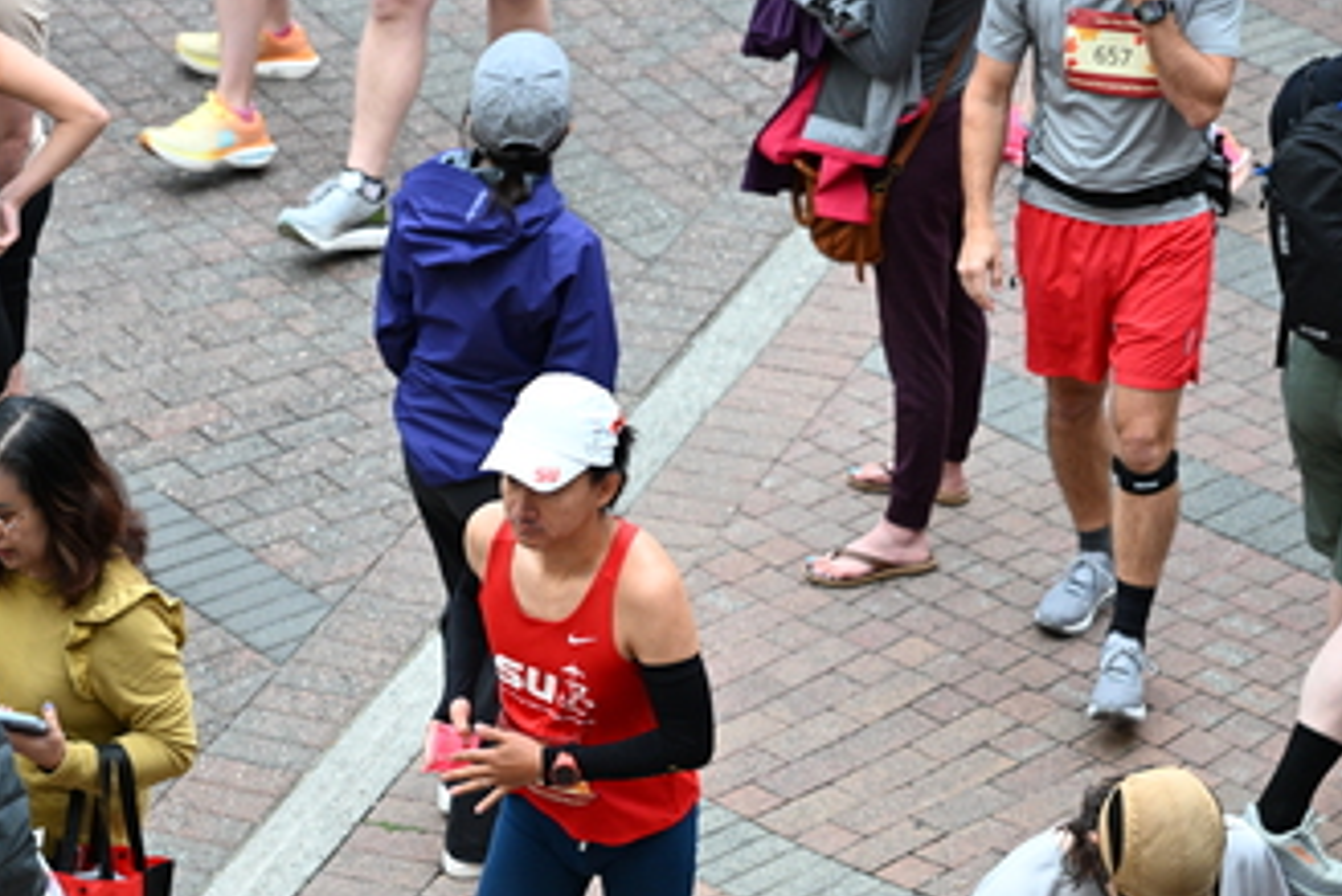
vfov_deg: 6.8
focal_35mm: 201
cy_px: 665
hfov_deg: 10.2
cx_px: 573
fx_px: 7496
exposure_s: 1/400
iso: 2000
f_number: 4
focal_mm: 120
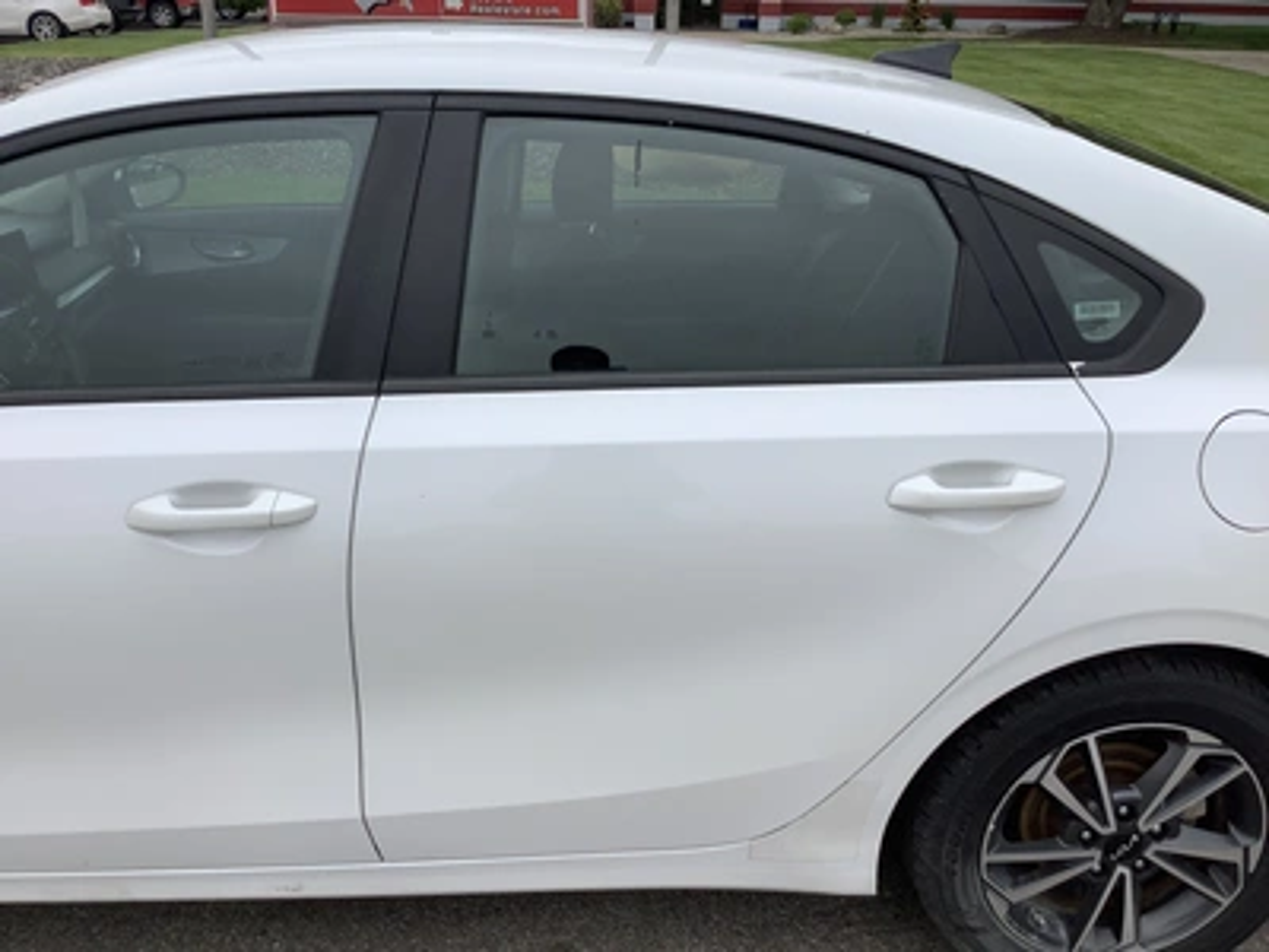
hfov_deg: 58.4
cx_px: 634
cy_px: 476
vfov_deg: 45.4
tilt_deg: -21.5
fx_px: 1136
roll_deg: -1.1
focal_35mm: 31
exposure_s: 1/377
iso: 25
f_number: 2.4
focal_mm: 3.3
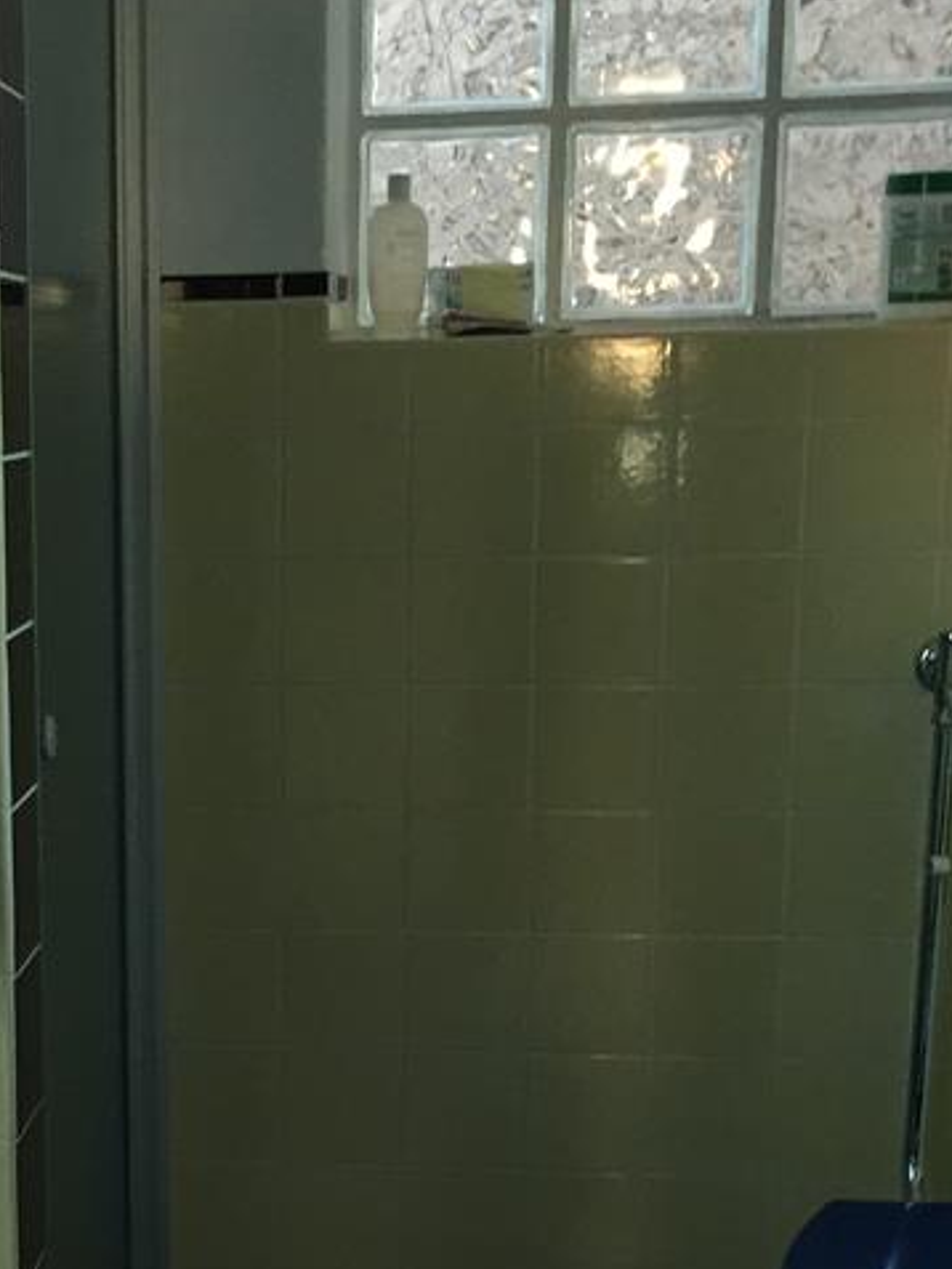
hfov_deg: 19.7
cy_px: 1011
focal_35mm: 73
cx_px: 43
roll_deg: +1.3
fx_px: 2676
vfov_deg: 26.2
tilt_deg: -11.5
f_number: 2.2
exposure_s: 1/30
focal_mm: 4.15
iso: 80
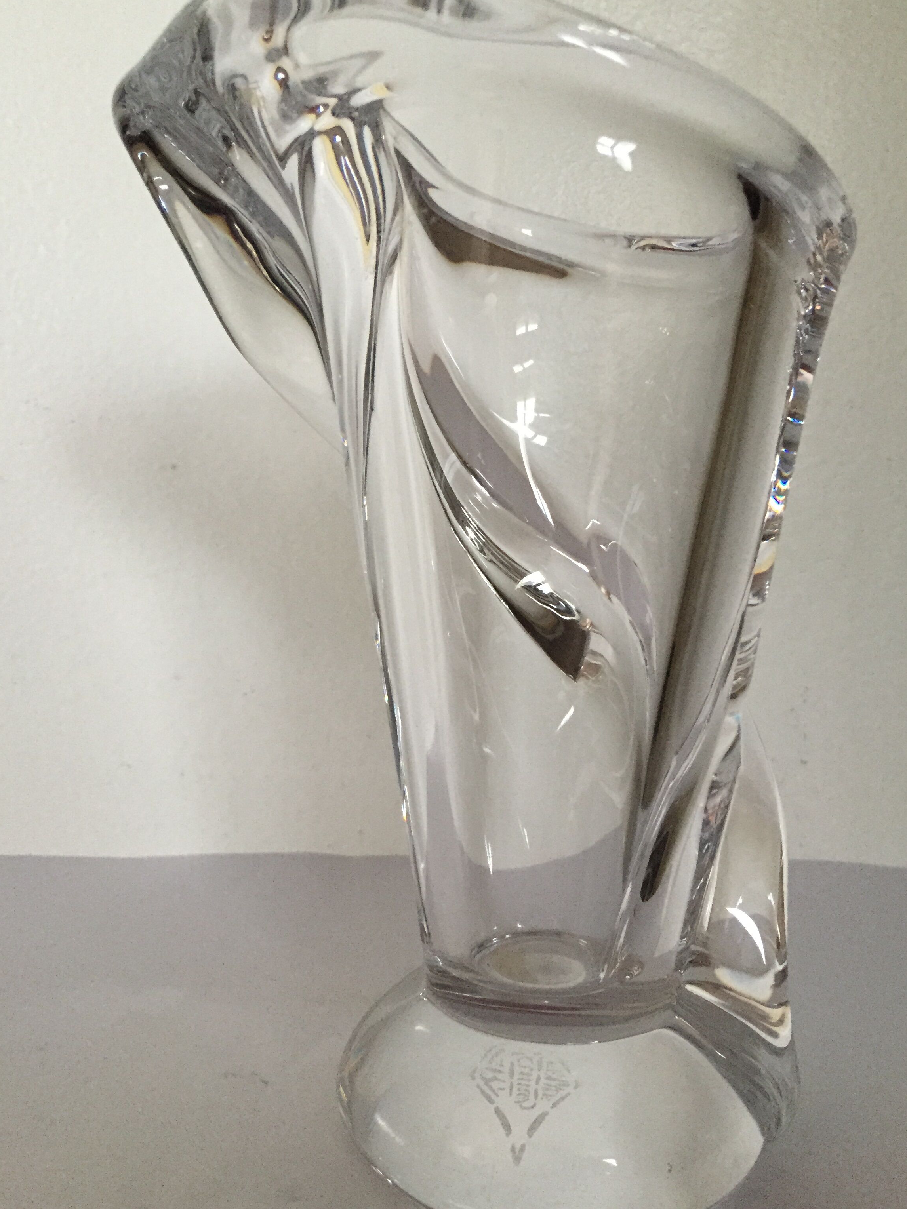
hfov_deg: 45.4
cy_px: 601
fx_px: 1083
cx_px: 458
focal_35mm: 31
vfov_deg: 58.3
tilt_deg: -5.0
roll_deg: -1.3
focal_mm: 4.15
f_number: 2.2
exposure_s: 1/30
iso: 250
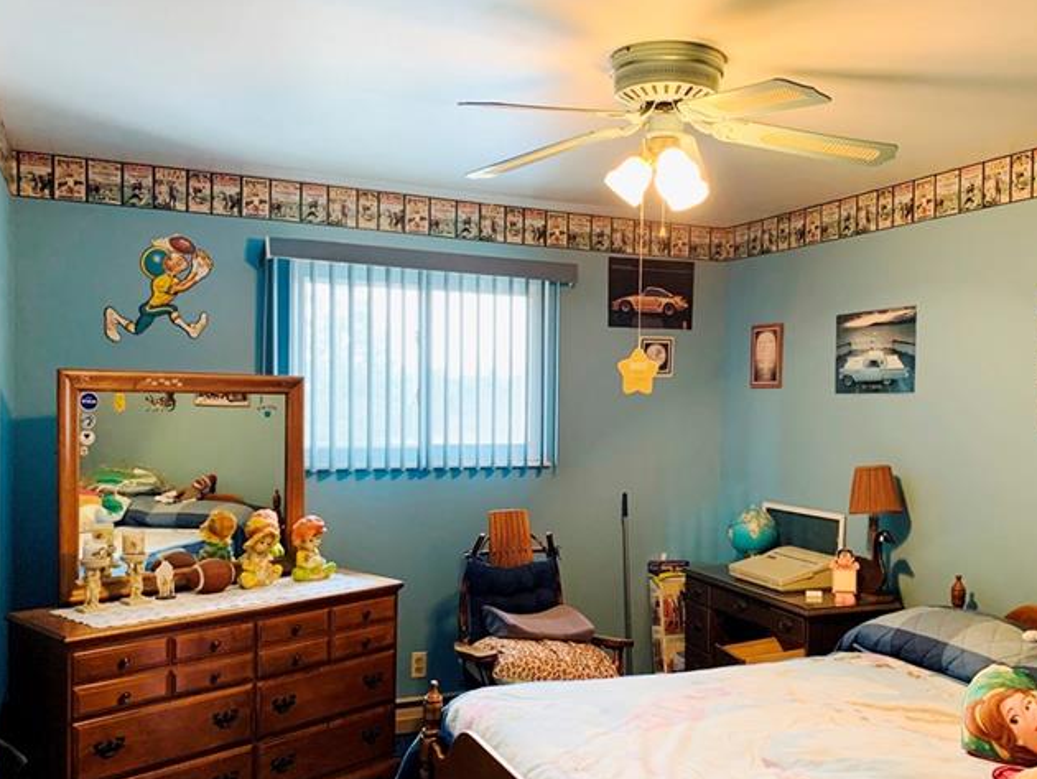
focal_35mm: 33
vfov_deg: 42.9
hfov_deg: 55.2
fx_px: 989
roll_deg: -1.0
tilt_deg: -1.5
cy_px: 435
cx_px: 586
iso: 320
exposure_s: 1/40
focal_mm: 4.25
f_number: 1.8
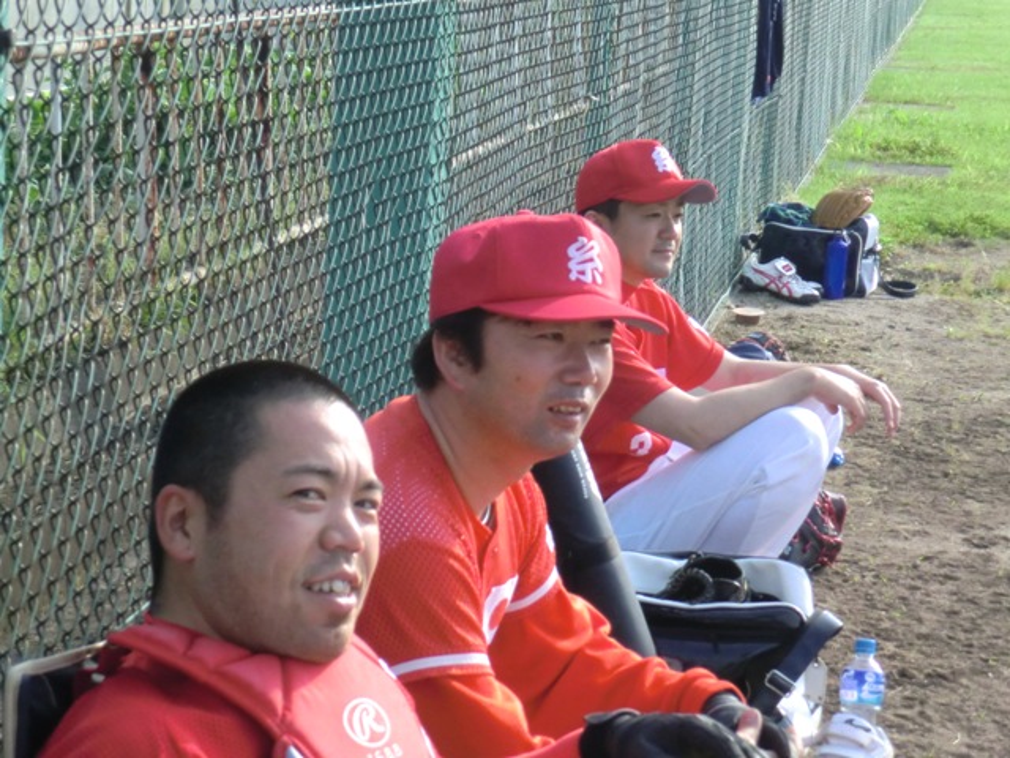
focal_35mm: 88
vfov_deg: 16.8
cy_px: 379
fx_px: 2568
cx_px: 505
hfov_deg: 22.3
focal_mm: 15.81
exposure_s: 1/640
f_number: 5.4
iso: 400
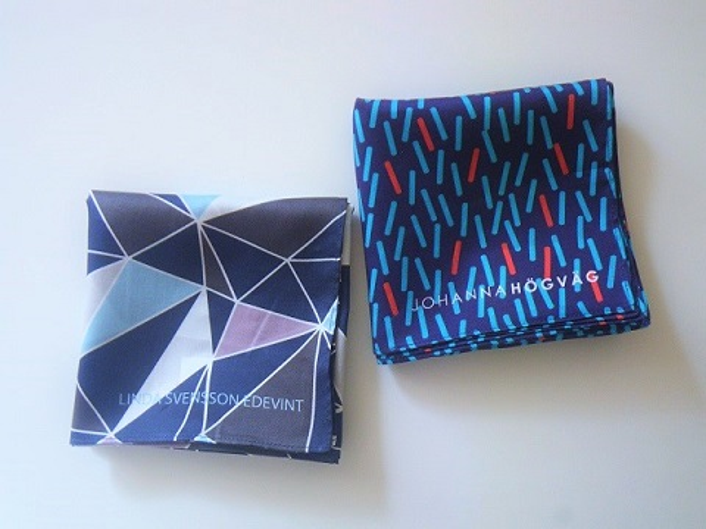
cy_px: 264
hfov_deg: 54.0
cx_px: 353
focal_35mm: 34
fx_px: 693
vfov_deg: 41.8
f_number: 3.8
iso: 250
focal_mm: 6.1
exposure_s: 1/50
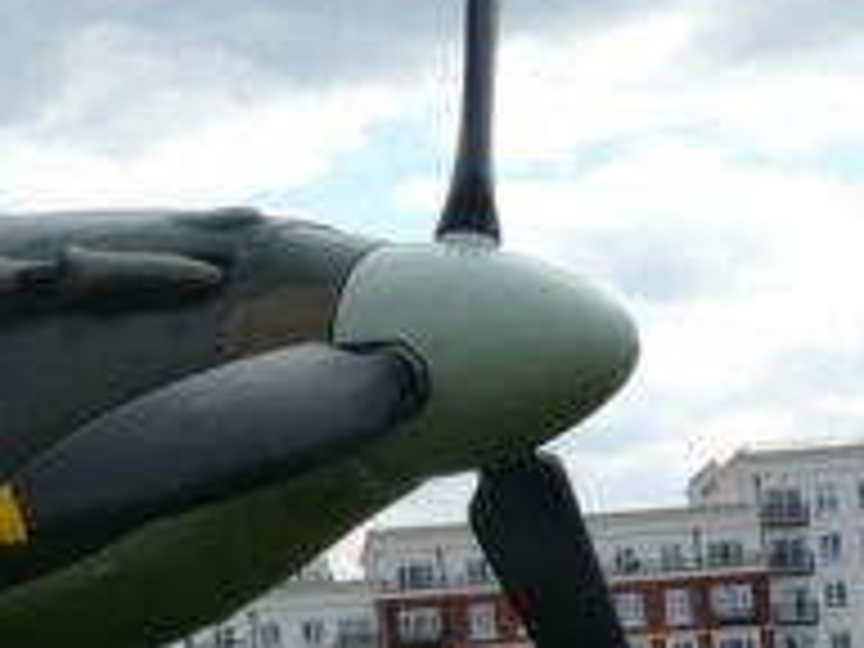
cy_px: 488
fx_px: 2271
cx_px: 9
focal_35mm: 91
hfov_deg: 20.9
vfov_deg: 16.2
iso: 100
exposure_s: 1/400
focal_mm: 7.4
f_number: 5.6
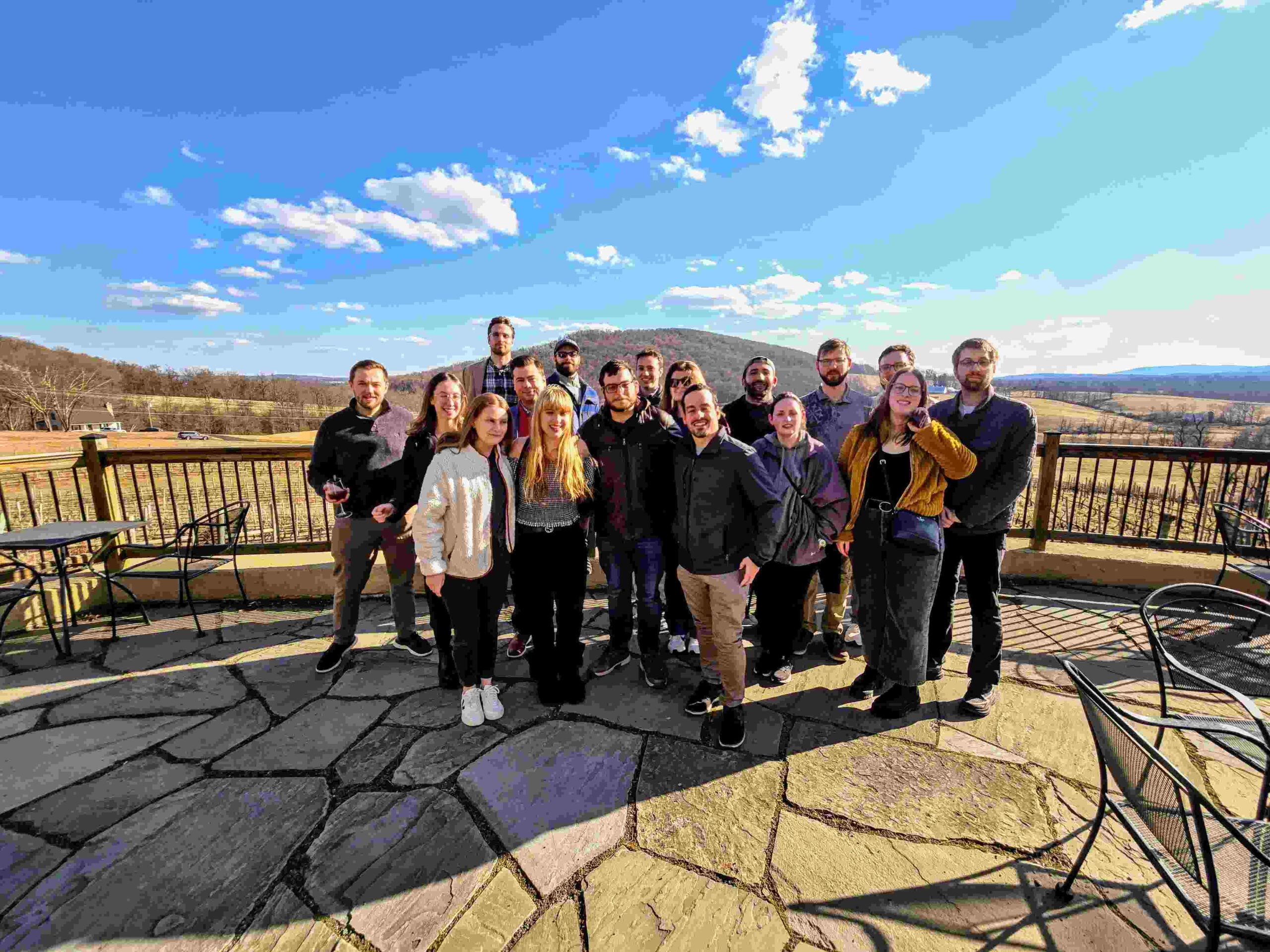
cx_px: 635
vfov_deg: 89.9
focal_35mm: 13
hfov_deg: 106.2
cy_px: 476
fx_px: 477
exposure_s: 1/1067
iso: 50
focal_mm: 2.2
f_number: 2.2
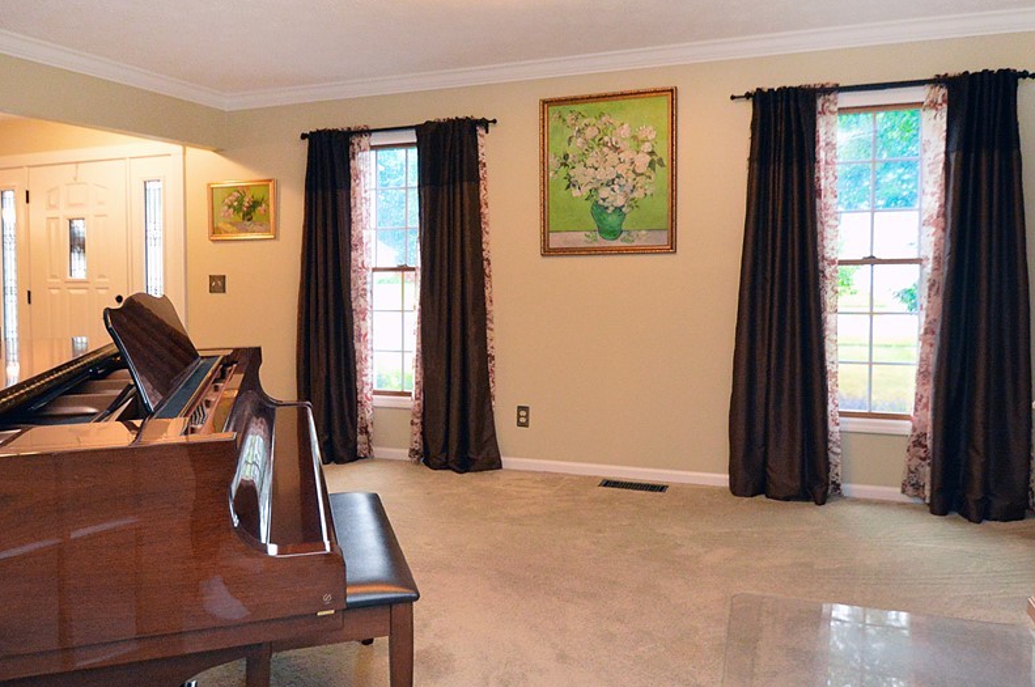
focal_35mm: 23
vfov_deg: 55.3
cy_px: 400
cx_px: 524
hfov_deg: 76.9
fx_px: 651
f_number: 3.5
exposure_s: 1/60
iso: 3200
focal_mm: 11
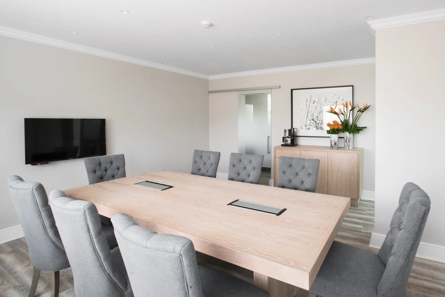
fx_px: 198
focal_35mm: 16
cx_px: 222
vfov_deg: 73.8
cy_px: 148
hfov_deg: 96.7
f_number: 18
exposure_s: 2
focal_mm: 16
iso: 200
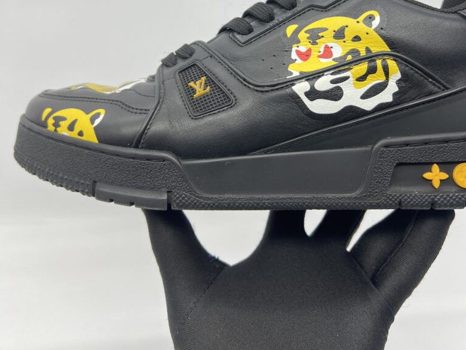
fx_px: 471
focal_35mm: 35
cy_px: 55
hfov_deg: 52.6
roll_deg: +0.4
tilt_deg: -21.0
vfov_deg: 38.7
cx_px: 233
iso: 32
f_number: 1.5
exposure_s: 1/101
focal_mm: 5.7
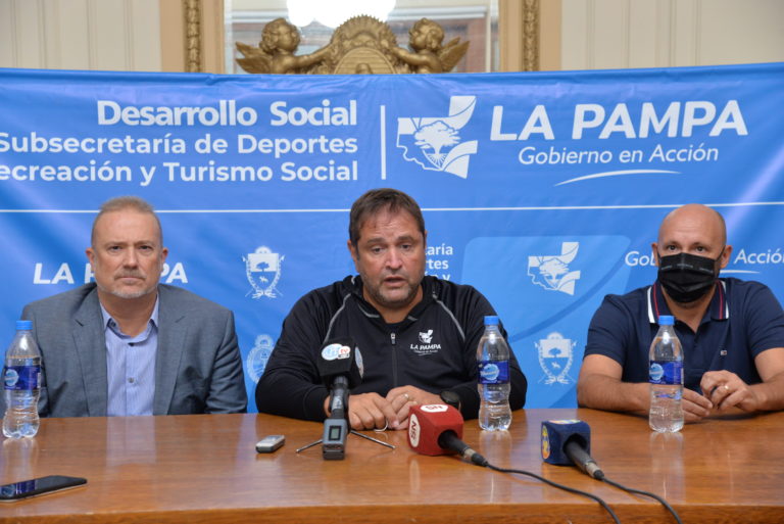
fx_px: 1525
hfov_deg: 28.8
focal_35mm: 70
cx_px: 392
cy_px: 262
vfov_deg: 19.5
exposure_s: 1/160
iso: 2000
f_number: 5.6
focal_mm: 70
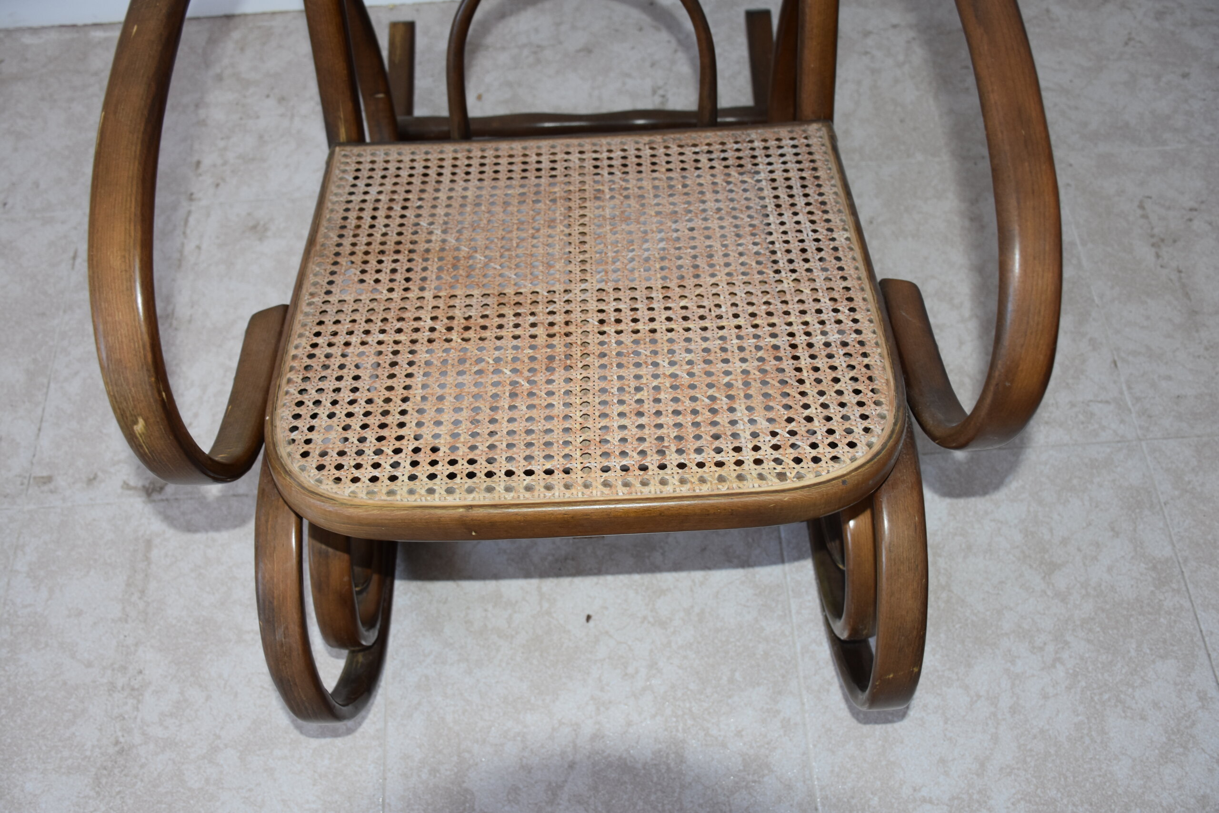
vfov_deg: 40.0
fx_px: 1117
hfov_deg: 57.2
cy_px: 406
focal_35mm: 33
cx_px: 610
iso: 400
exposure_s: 1/80
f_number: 3.5
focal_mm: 22
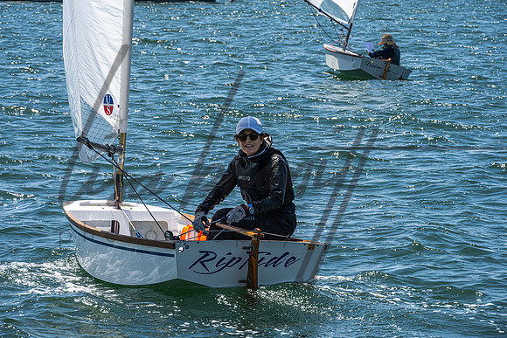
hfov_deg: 10.3
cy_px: 169
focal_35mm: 200
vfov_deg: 6.9
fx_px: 2817
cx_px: 254
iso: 250
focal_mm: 200
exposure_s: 1/250
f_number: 18
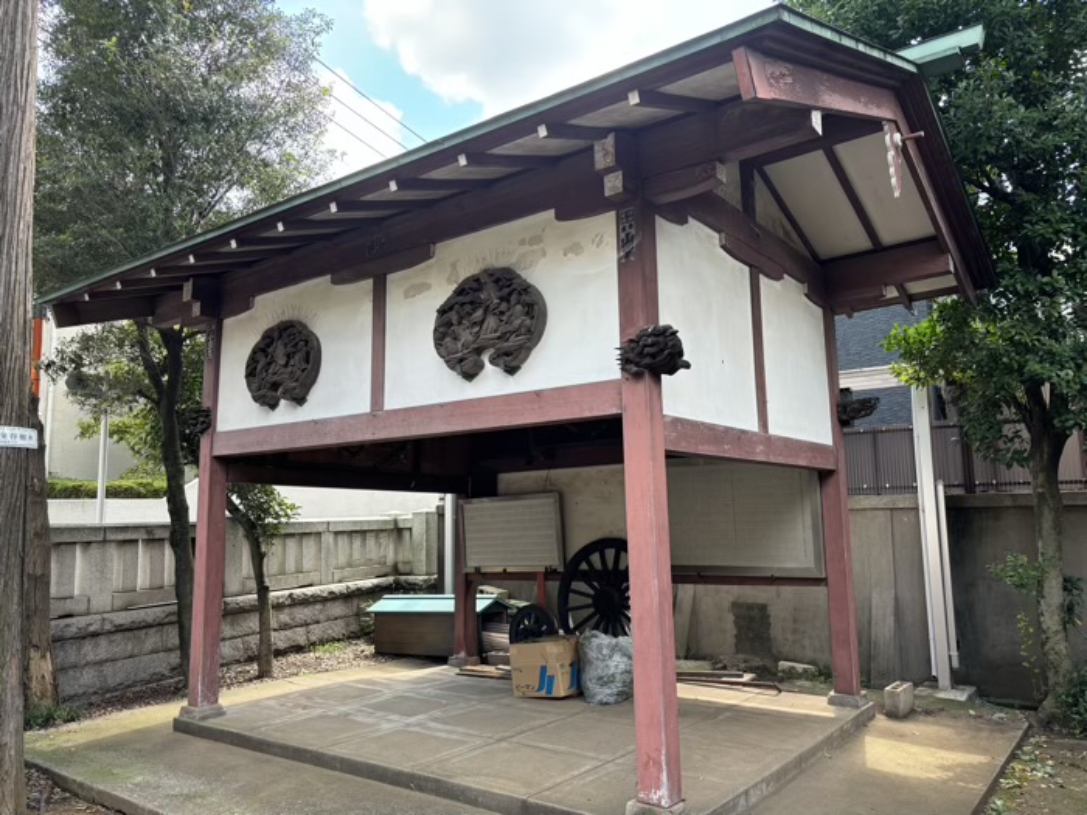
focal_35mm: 26
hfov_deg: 67.3
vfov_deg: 53.1
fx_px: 816
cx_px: 544
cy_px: 408
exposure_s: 1/248
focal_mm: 5.96
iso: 40
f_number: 1.6
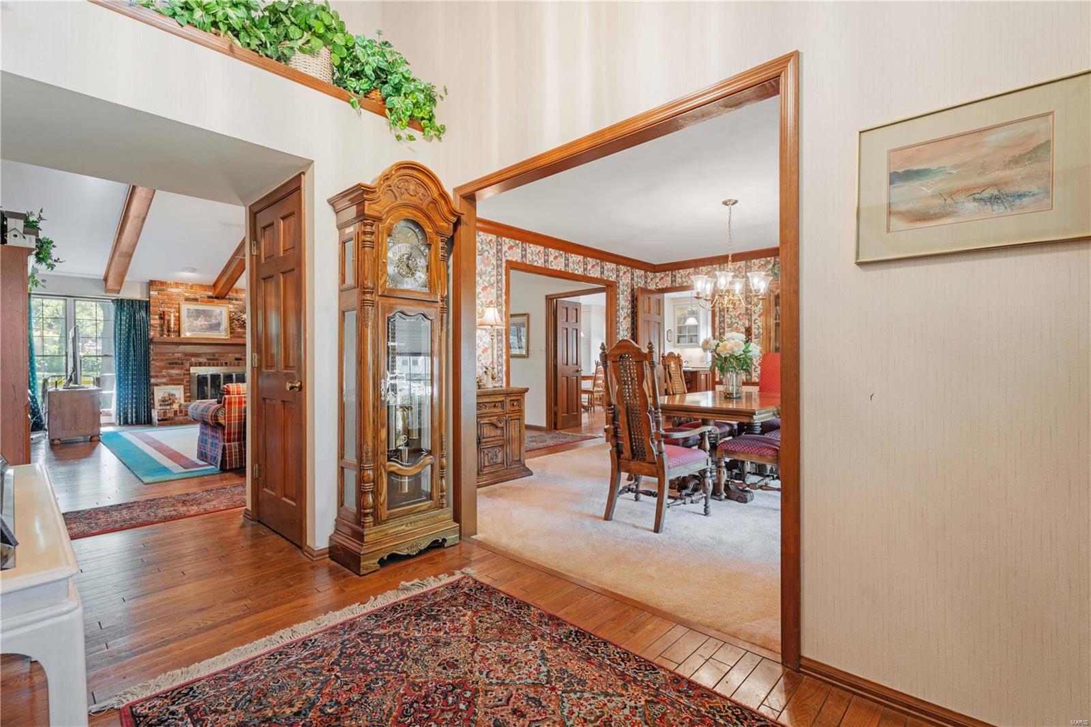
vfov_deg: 73.7
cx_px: 546
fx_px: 485
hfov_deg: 96.7
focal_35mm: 16
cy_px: 364
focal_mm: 16
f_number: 7.1
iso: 400
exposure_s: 1/10
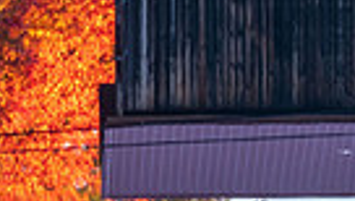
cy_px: -297
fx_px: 4252
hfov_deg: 4.7
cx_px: 672
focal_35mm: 451
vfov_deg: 2.7
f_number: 16
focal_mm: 63
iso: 160
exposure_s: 1/5
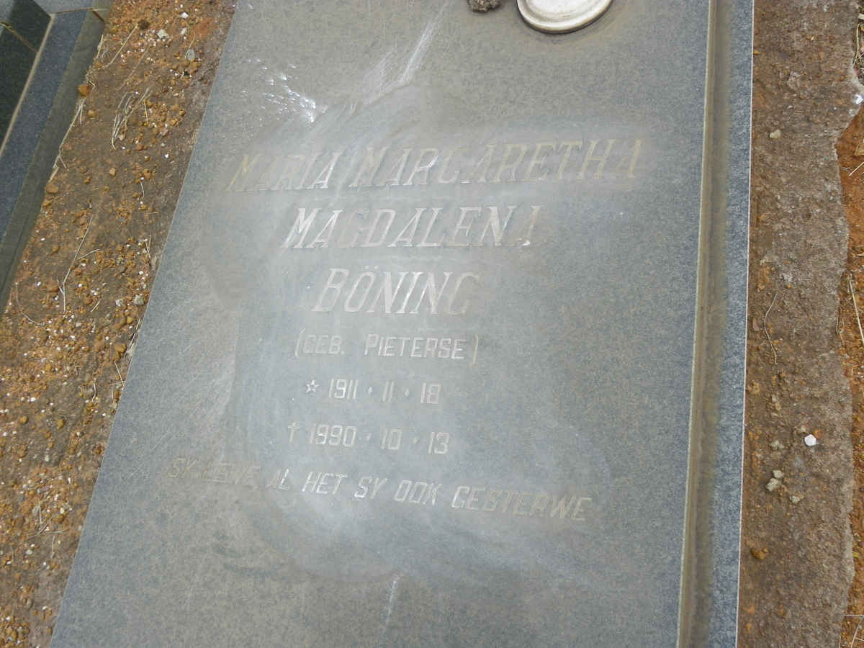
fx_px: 849
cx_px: 432
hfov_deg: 54.0
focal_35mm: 34
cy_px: 324
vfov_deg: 41.8
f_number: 4.5
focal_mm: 6.1
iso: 64
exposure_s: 1/320
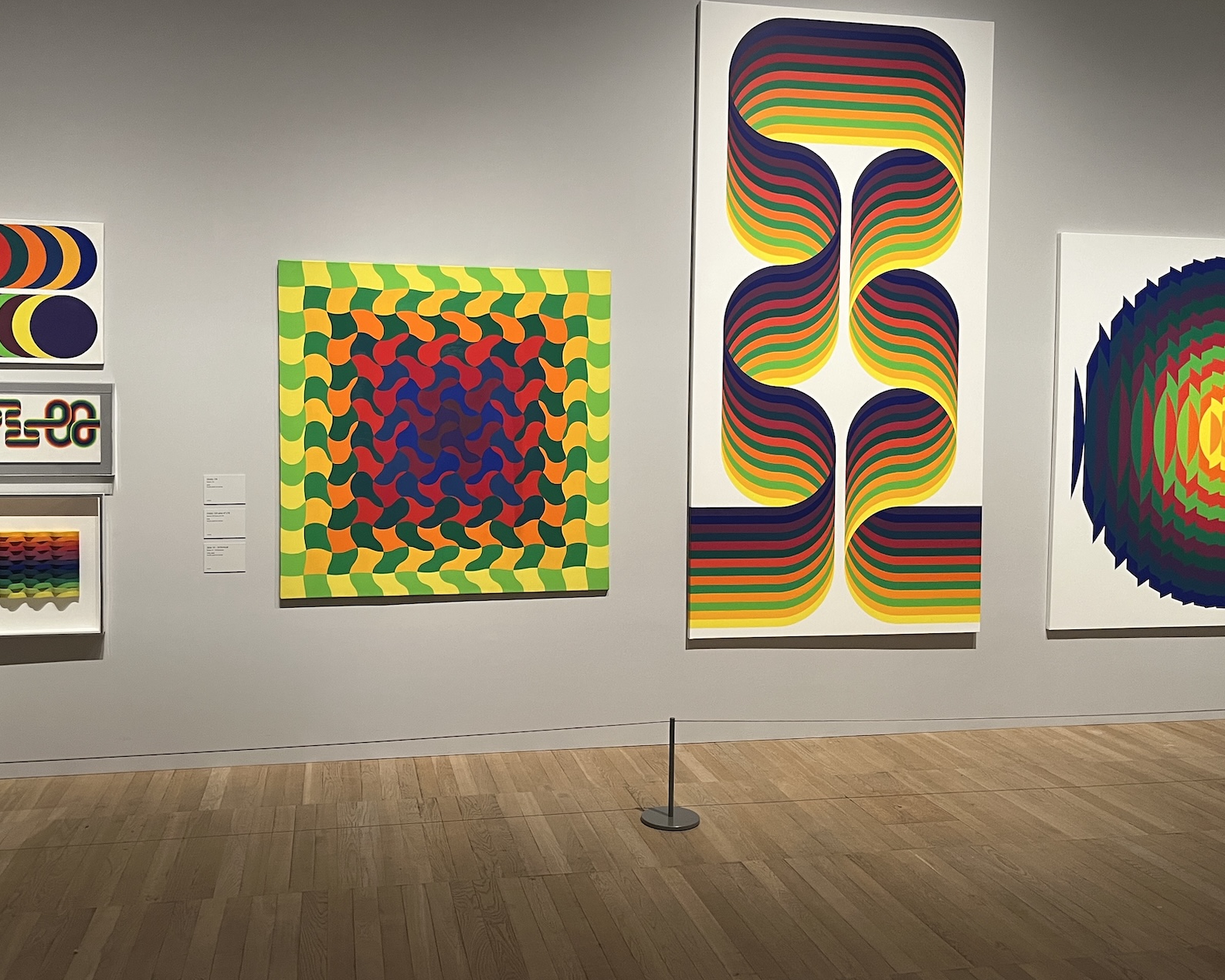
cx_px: 562
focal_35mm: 32
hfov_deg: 55.6
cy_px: 444
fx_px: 1160
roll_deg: +1.0
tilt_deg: -0.9
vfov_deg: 45.7
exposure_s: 1/50
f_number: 1.6
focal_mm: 5.1
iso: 200
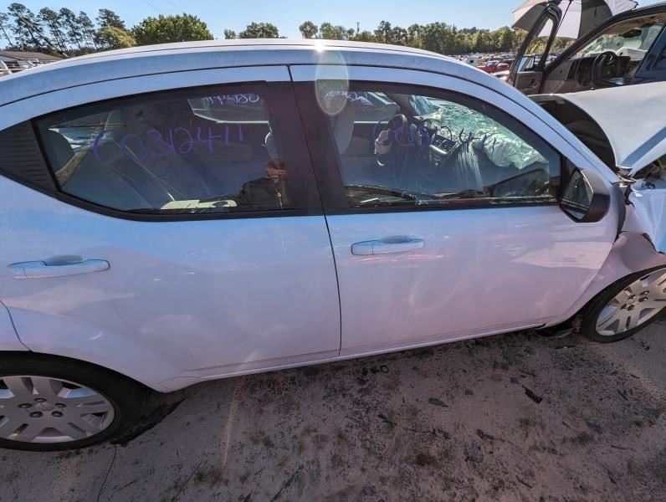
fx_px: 251
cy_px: 251
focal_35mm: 13
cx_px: 333
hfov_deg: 106.1
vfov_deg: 90.1
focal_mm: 1.95
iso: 46
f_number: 2.2
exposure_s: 1/1795
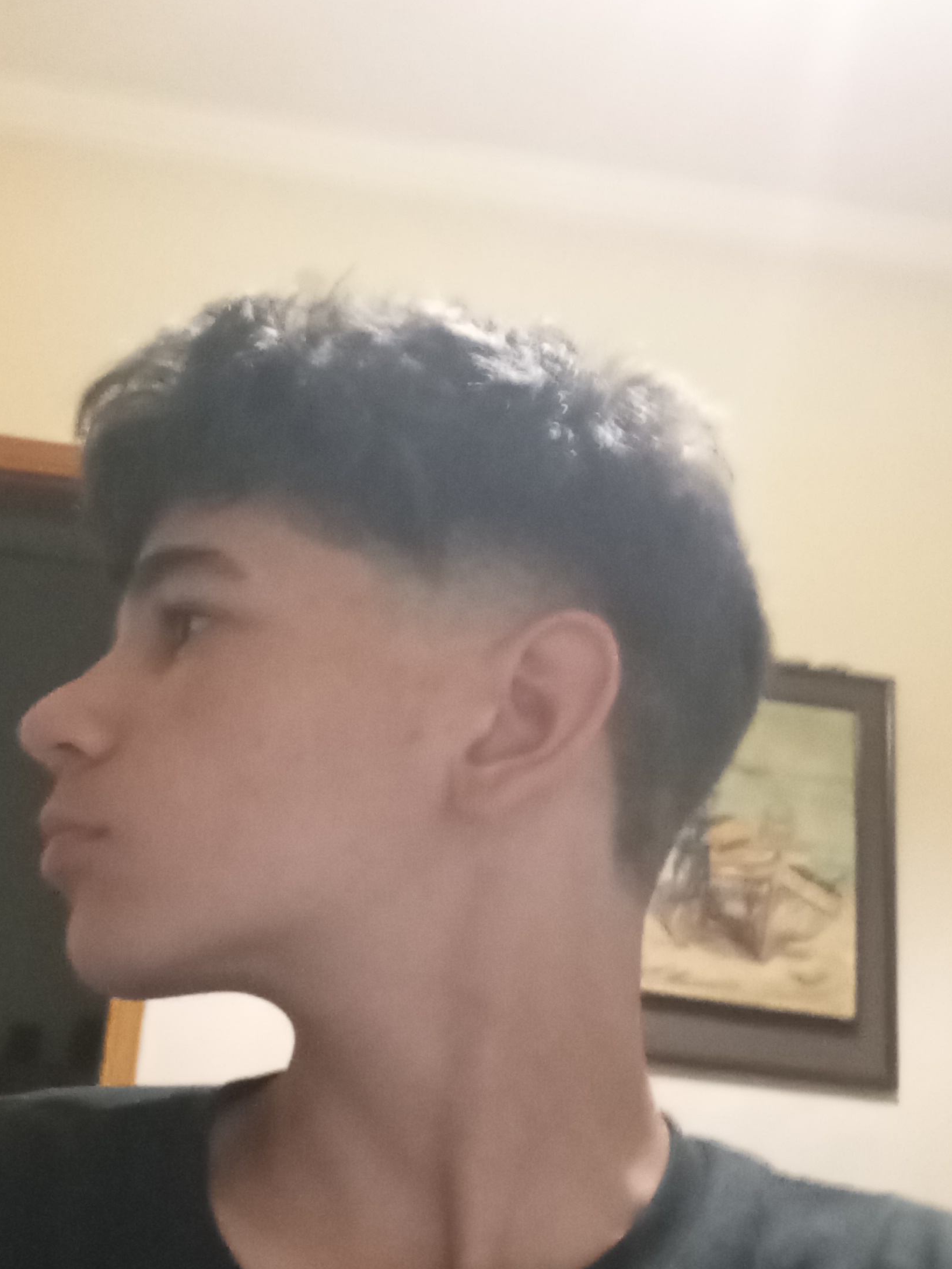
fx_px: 1430
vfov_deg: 47.7
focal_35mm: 39
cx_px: 394
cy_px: 741
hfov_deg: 36.7
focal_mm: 2.79
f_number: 2.05
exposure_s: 1/20
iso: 2267
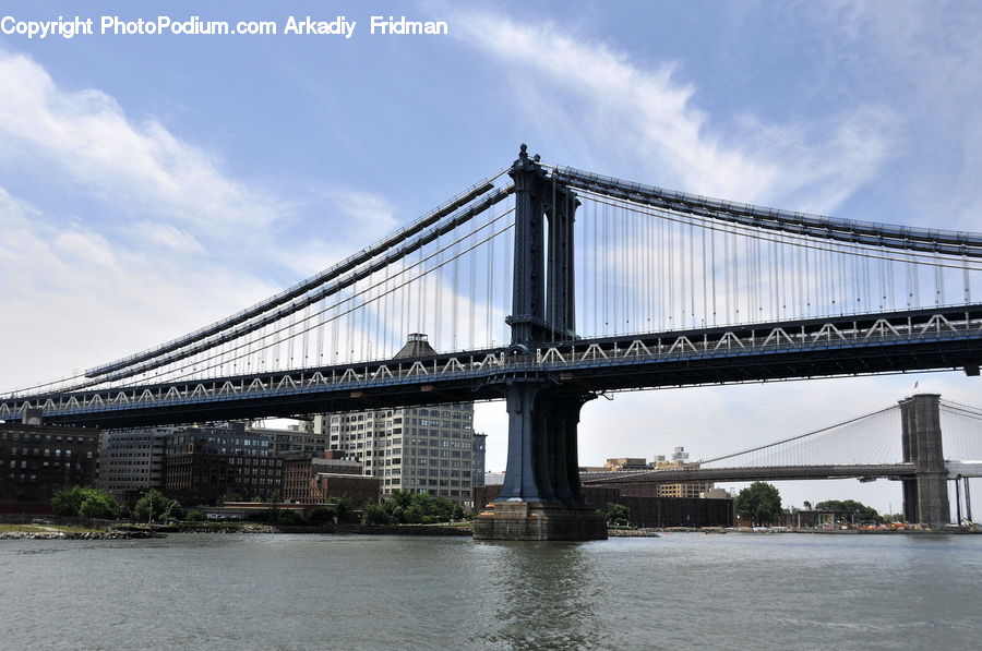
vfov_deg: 36.8
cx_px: 491
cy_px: 326
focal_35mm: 36
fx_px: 980
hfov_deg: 53.2
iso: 200
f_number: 5.6
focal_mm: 24
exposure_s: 1/2000
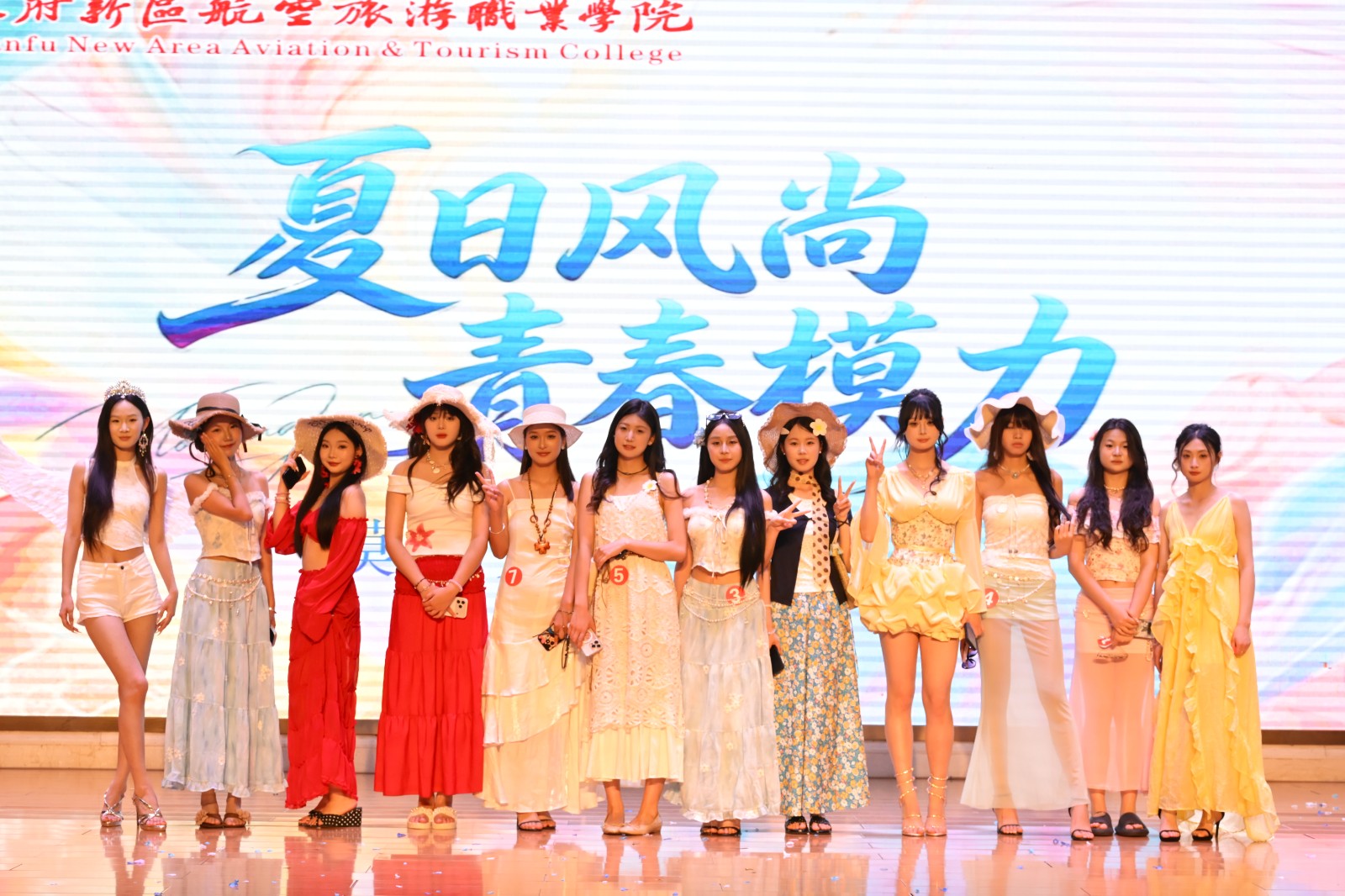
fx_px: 2615
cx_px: 672
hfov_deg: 28.8
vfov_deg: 19.4
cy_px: 448
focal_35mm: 70
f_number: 8
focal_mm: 70
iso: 2500
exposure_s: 1/250
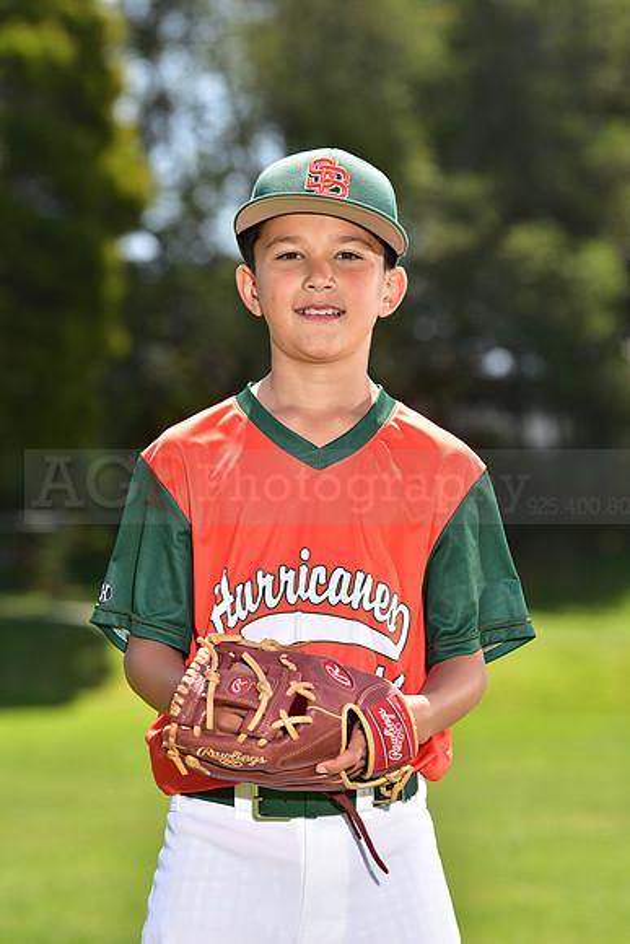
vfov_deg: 12.8
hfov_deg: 8.6
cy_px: 472
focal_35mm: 160
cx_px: 315
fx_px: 4197
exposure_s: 1/200
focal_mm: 160
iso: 80
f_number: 5.6
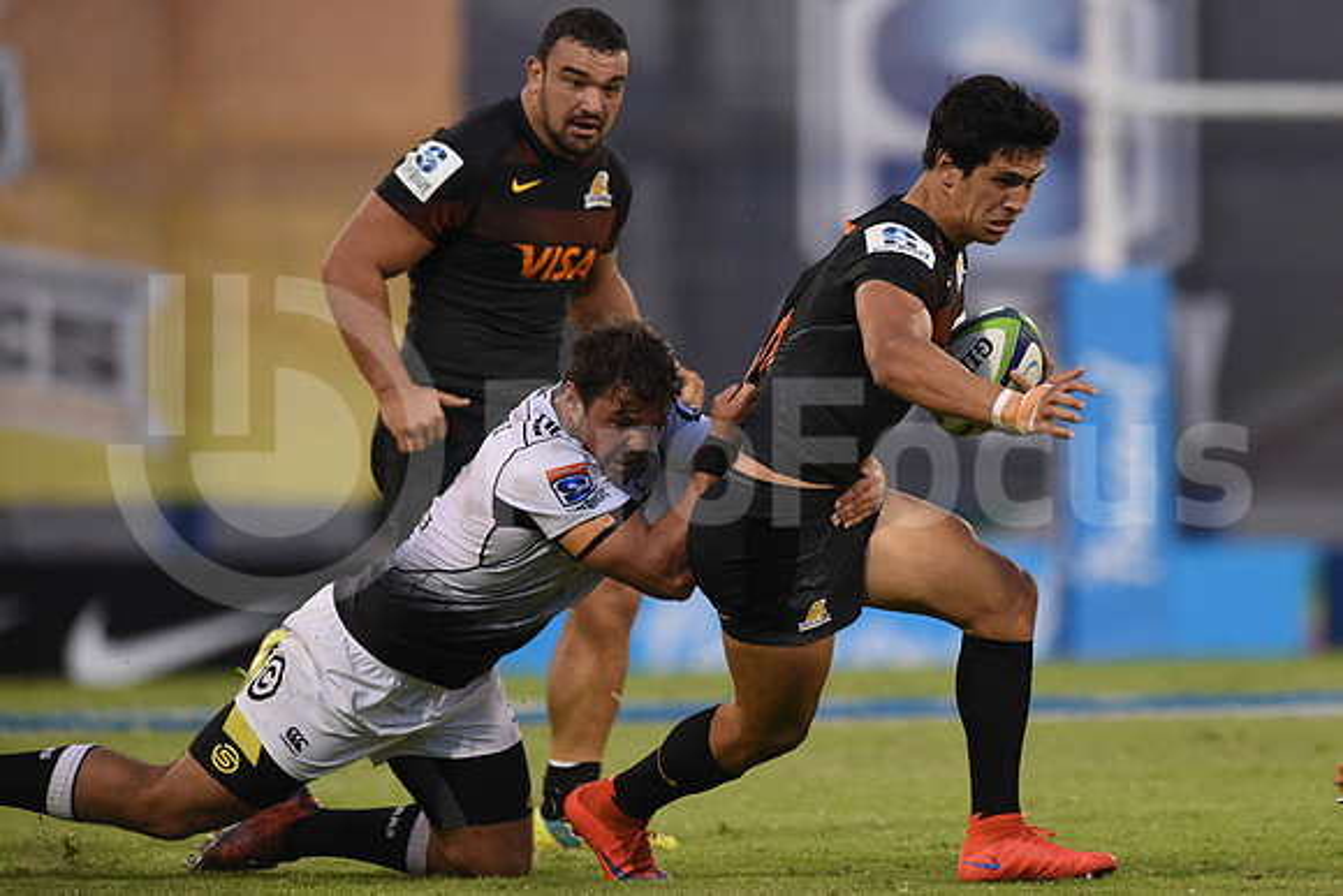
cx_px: 672
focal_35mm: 420
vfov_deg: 3.3
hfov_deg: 4.9
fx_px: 15671
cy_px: 448
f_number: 4
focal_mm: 420
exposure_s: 1/800
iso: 2500
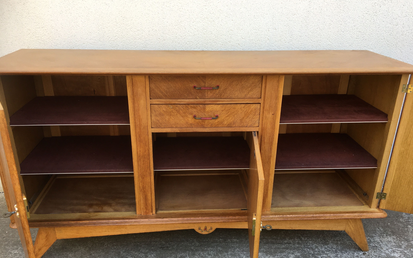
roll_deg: -1.3
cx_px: 205
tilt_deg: -23.3
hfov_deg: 61.2
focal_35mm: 31
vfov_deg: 40.5
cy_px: 148
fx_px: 349
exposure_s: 1/100
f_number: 2.2
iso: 32
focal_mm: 4.15
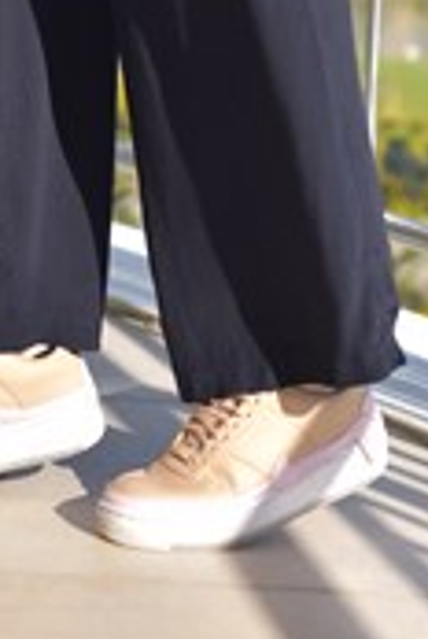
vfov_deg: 14.9
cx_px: 63
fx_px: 2380
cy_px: -78
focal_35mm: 134
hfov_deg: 10.2
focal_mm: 50
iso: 640
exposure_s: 1/6400
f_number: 3.5
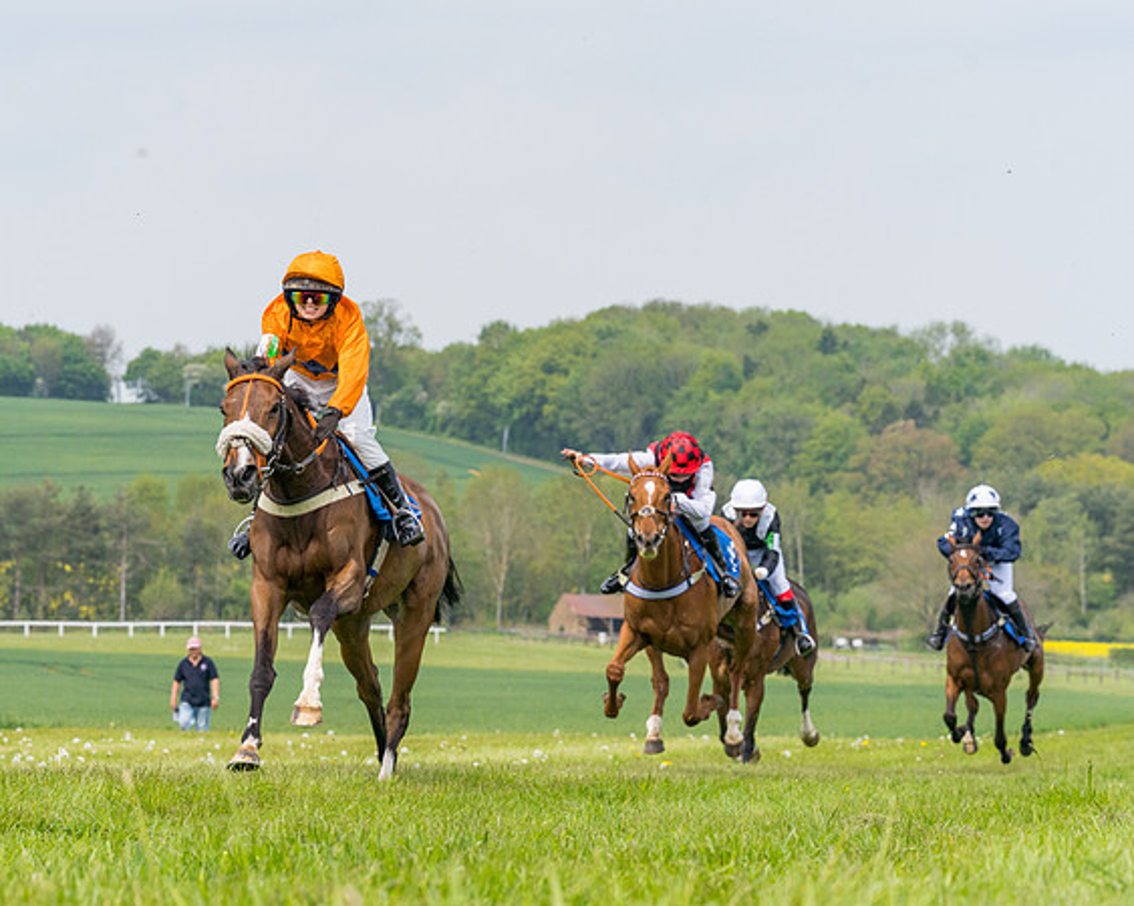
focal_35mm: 171
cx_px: 412
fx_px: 5723
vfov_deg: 9.1
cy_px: 398
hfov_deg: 11.3
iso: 400
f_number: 9
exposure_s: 1/2000
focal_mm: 135
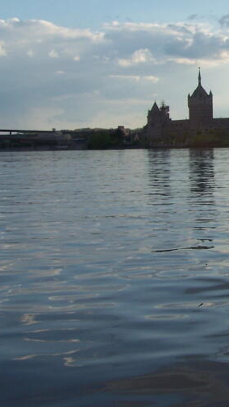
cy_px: 161
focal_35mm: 84
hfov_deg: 13.5
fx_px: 907
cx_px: 351
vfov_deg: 25.3
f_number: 4
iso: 80
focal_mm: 6.3
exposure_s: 1/640
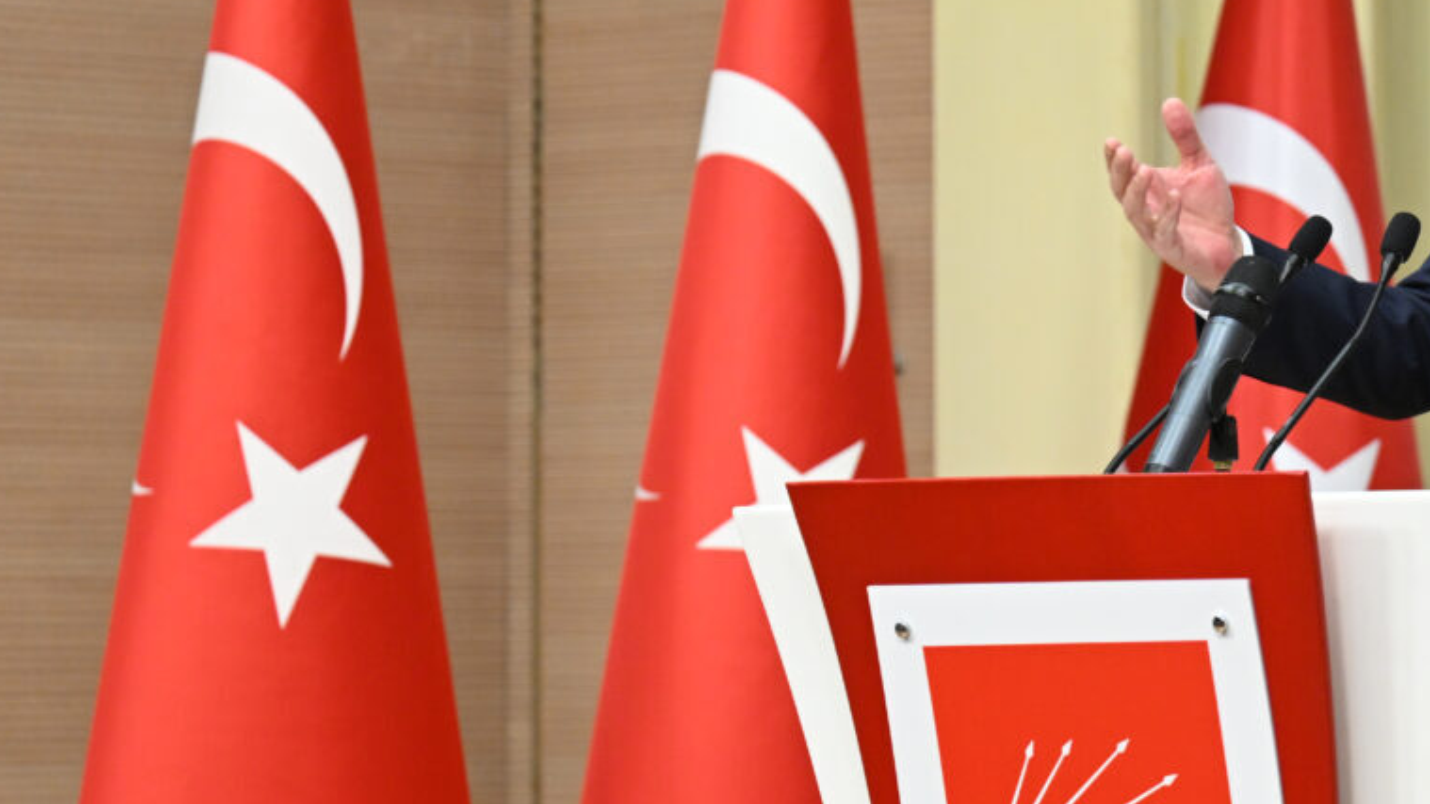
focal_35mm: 203
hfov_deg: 10.6
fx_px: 7698
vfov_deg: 6.0
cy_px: 283
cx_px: 1136
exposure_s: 1/320
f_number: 2.8
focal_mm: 77
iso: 1600
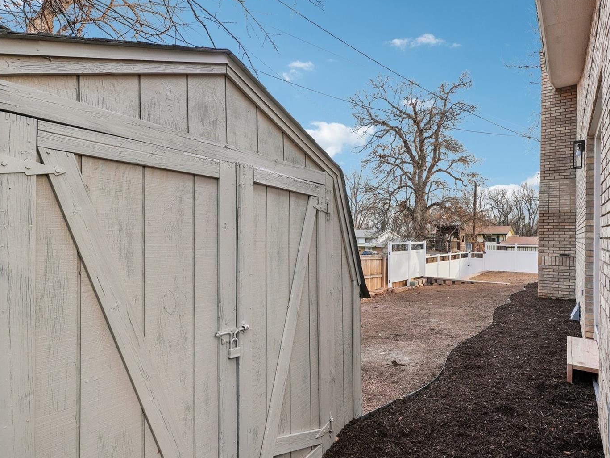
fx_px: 327
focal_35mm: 19
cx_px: 354
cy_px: 232
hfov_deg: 85.3
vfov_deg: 69.9
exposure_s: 1/90
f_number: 8
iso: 100
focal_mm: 11
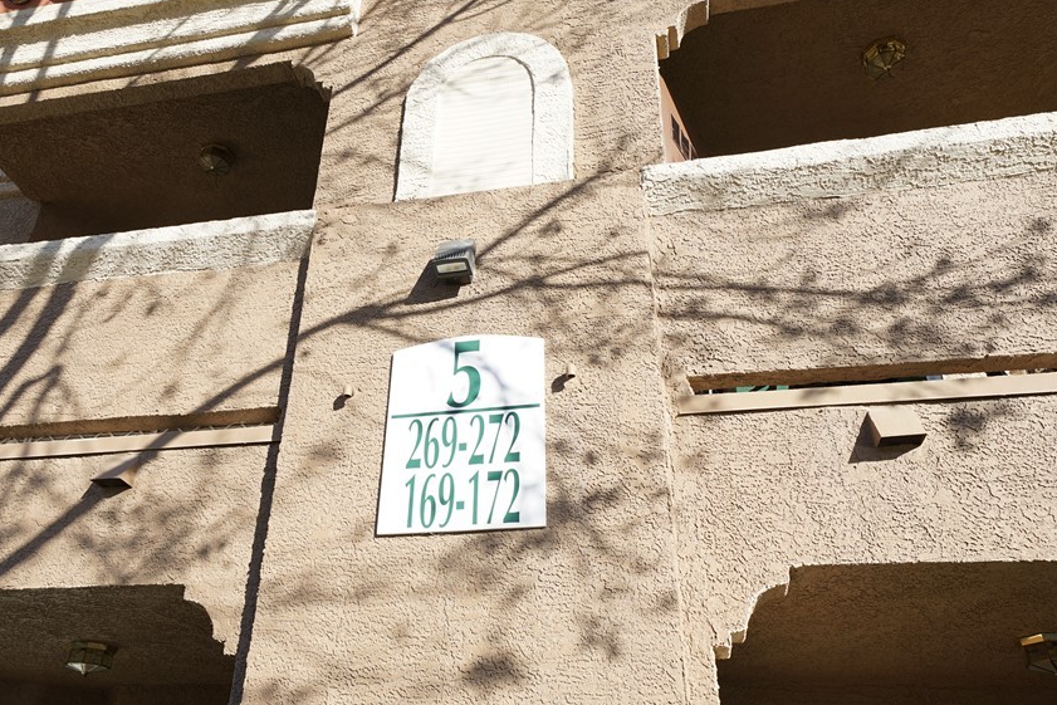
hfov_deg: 60.1
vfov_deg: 42.3
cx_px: 457
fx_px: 910
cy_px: 361
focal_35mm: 31
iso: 160
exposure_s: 1/125
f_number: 10
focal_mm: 24
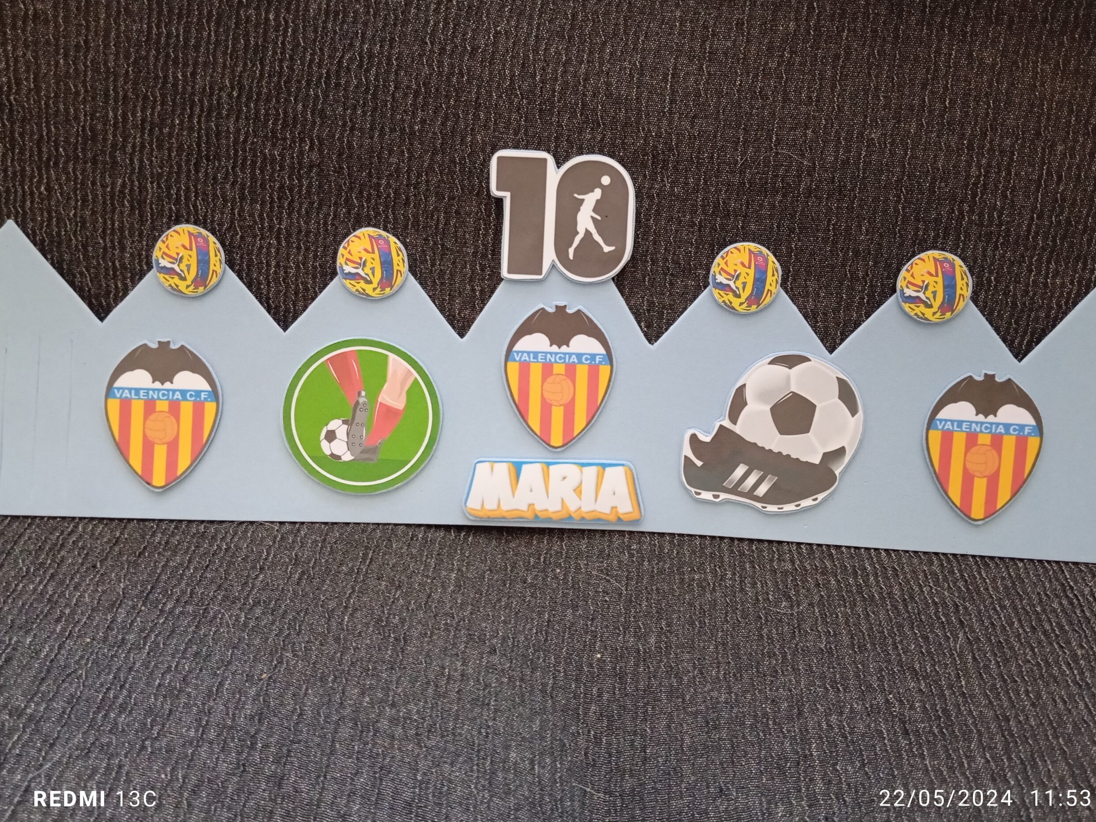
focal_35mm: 29
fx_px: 918
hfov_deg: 61.6
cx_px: 562
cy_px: 415
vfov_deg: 48.2
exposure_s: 1/20
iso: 3541
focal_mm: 4.22
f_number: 1.8
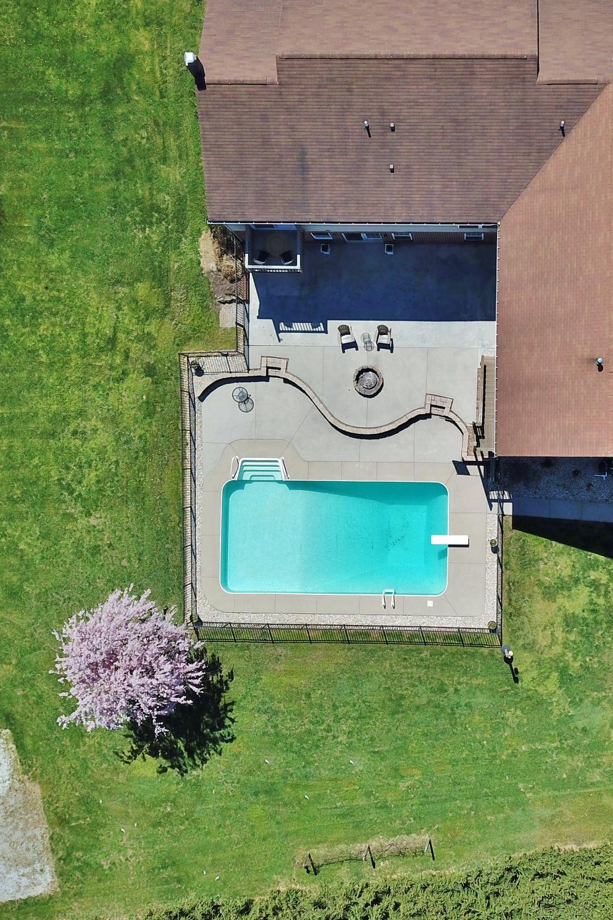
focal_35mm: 37
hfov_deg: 35.2
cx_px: 459
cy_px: 454
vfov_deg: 51.9
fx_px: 945
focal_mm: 4.73
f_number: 2.2
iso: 100
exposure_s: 1/1873
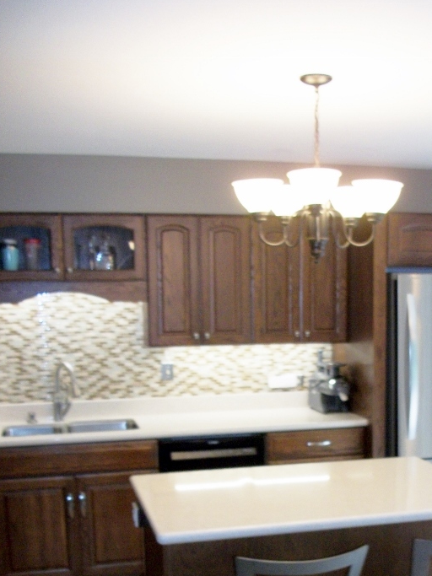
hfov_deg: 29.8
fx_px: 799
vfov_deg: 38.7
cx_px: 320
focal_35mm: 48
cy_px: 427
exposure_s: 1/50
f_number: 2.9
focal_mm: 5.7
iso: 160
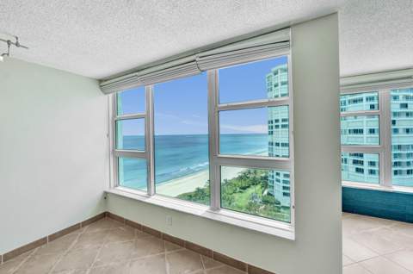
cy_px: 137
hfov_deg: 104.4
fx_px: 160
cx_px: 206
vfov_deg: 81.0
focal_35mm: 14
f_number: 5.6
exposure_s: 1/500
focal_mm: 14
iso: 1250
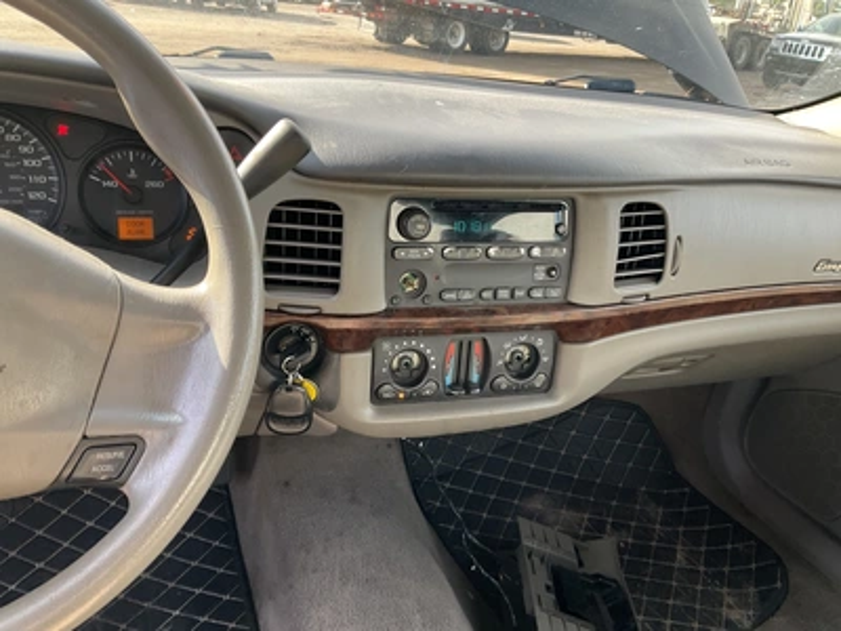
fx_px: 705
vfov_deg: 48.2
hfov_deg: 61.7
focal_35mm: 29
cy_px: 316
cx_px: 420
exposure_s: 1/122
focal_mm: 3
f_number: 1.8
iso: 32
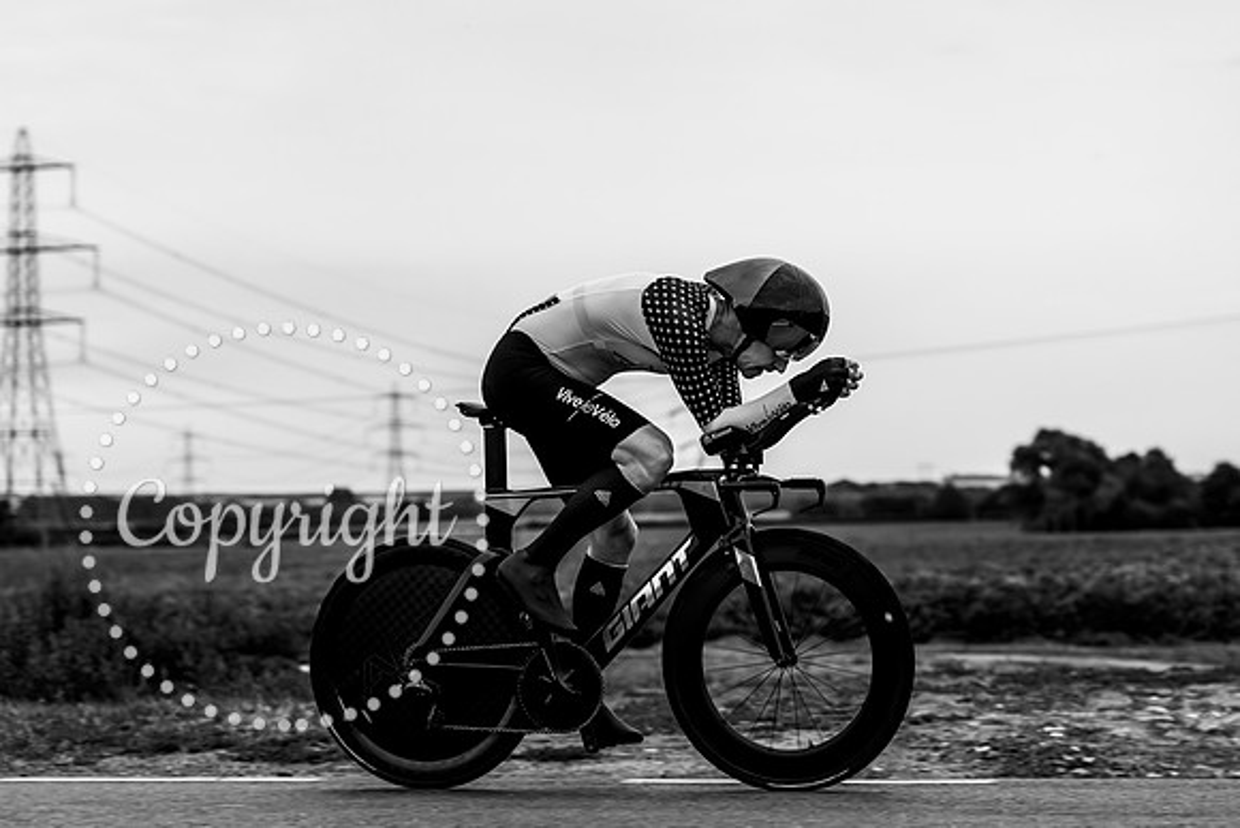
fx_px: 3110
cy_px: 443
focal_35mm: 90
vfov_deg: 15.2
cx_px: 664
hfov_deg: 22.5
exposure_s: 1/800
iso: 1600
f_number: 3.5
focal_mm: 81
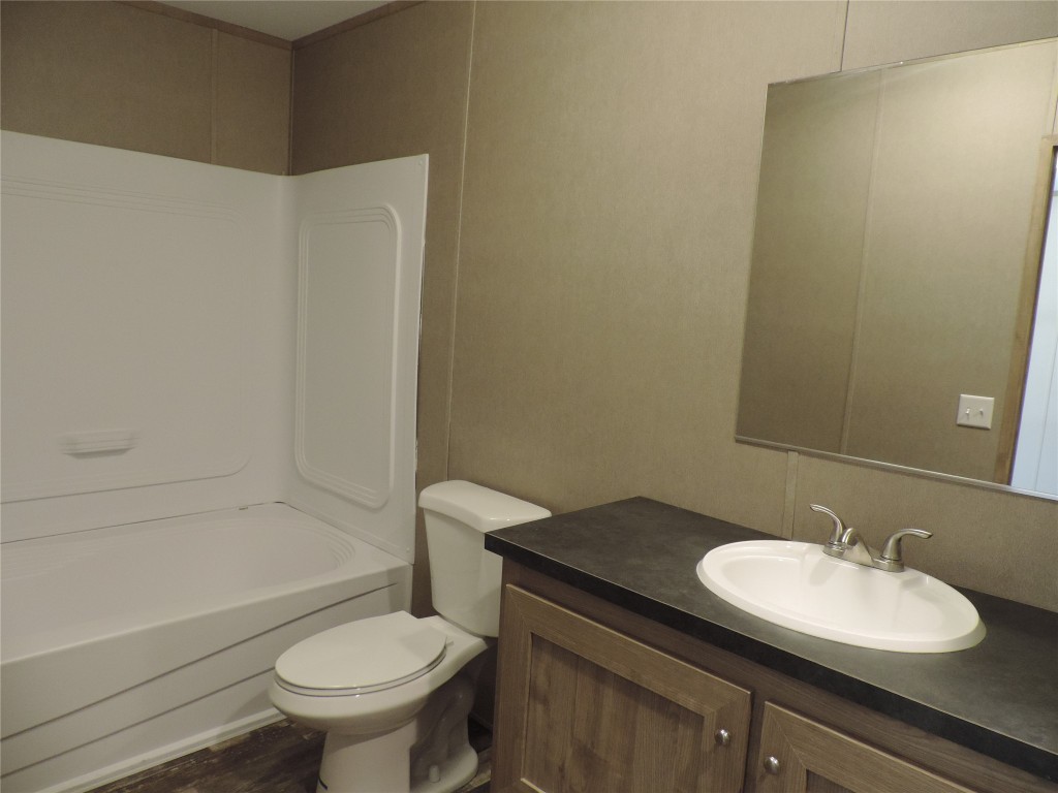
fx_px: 734
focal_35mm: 24
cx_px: 529
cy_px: 396
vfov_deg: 56.8
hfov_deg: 71.6
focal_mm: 4.3
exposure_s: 1/30
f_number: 3
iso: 400
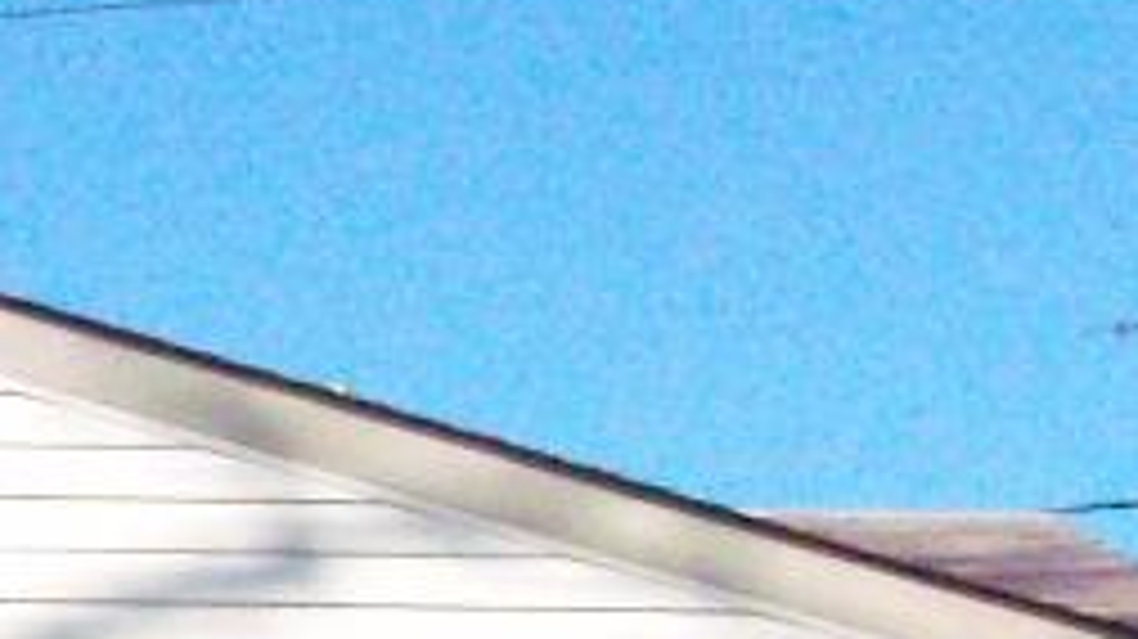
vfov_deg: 5.4
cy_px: 922
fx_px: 6726
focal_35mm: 223
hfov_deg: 9.6
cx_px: 139
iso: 800
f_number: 4.8
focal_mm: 7.5
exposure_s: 1/2000
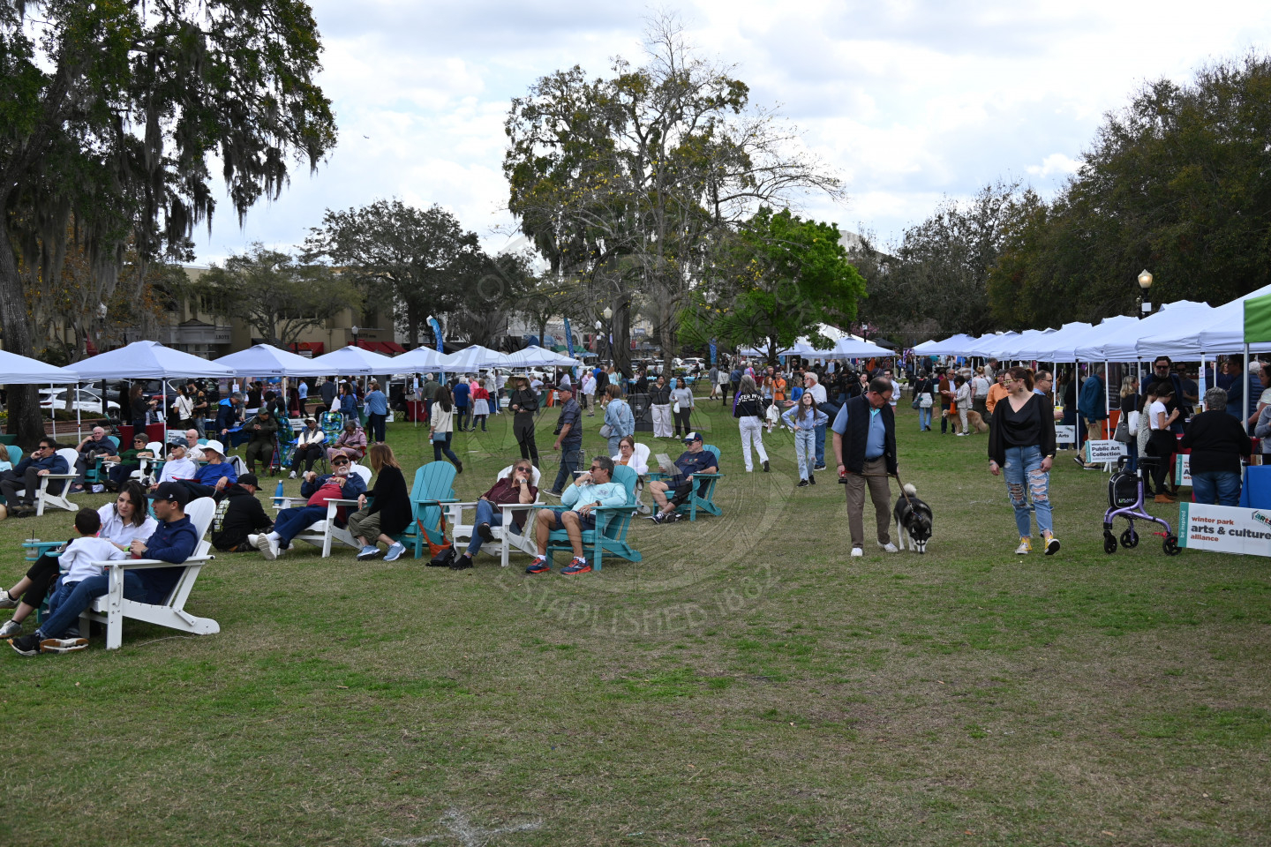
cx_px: 636
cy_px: 424
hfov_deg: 54.4
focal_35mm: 35
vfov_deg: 37.9
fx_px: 1236
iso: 100
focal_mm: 35
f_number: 6.3
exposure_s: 1/320
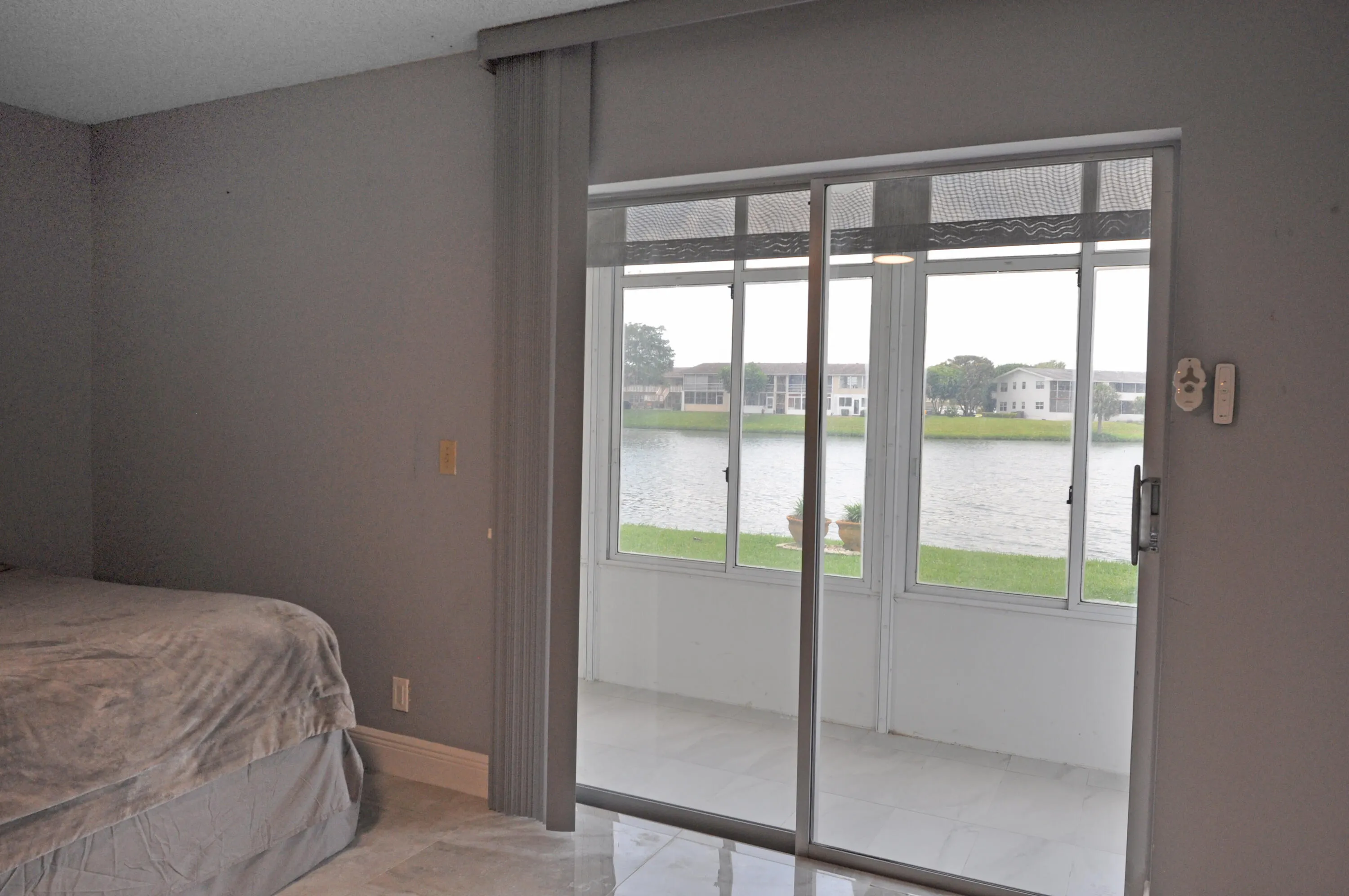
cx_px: 674
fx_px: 898
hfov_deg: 73.8
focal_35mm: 24
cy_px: 448
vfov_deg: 53.0
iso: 400
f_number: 5.6
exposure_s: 1/125
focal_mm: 16
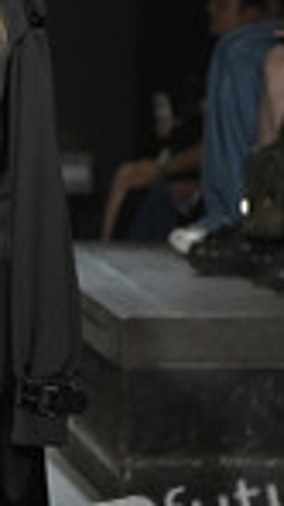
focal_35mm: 678
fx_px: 9098
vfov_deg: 3.2
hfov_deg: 1.8
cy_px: 376
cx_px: -92
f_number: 7.1
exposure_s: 1/400
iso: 2500
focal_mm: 200
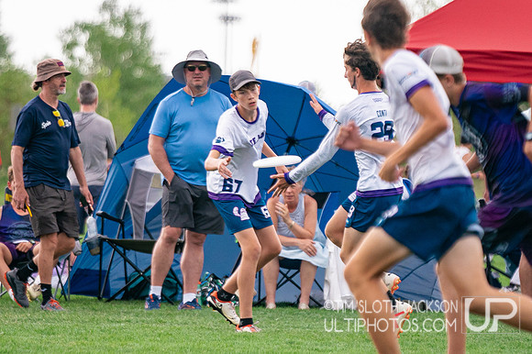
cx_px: 273
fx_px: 6102
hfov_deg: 5.0
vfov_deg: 3.3
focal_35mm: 413
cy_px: 213
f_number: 2.8
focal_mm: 200
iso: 800
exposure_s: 1/2500
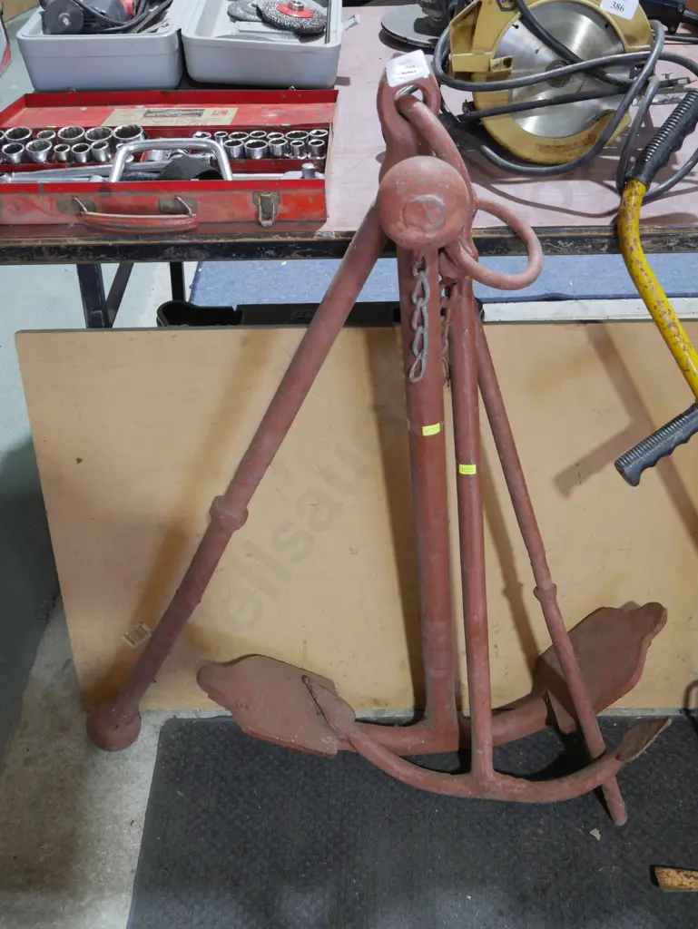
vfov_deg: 56.8
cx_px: 349
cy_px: 464
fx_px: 860
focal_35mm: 32
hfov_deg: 44.2
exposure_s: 1/60
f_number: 3.6
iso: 640
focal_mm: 16
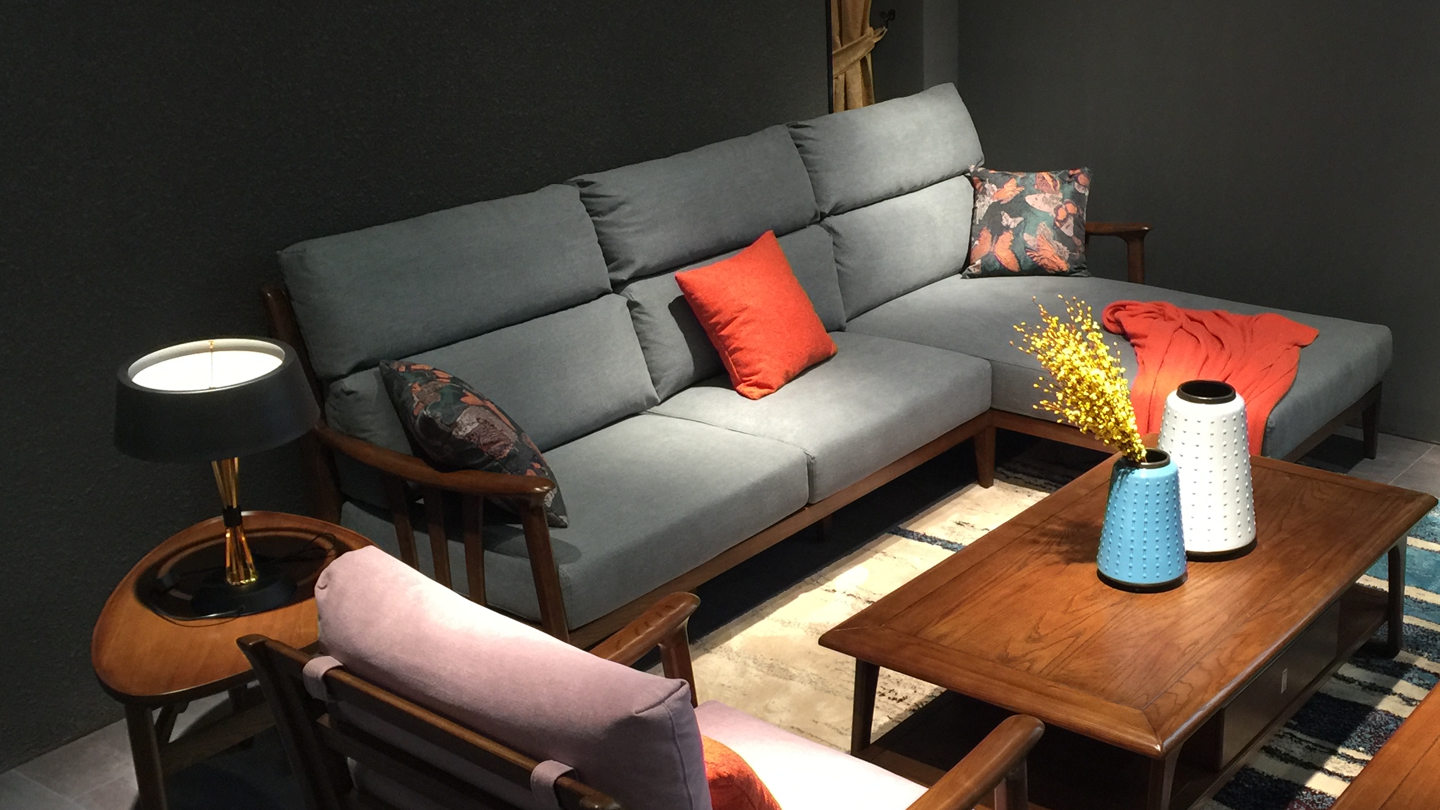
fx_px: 1718
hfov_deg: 44.7
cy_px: 429
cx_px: 981
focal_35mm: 45
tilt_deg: -20.0
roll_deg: -2.2
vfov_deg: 26.5
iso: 80
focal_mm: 4.15
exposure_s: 1/17
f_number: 2.2
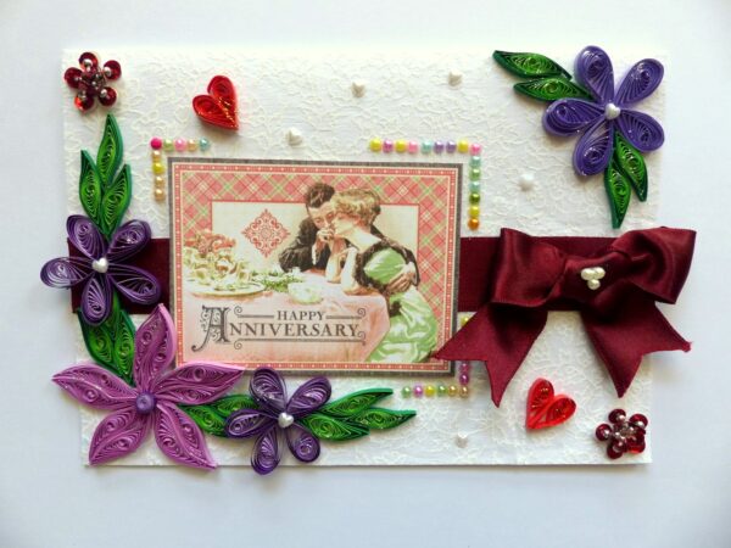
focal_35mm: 25
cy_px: 274
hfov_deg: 69.4
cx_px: 366
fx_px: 528
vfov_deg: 54.9
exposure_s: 1/60
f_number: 2.8
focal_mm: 4.5
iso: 100
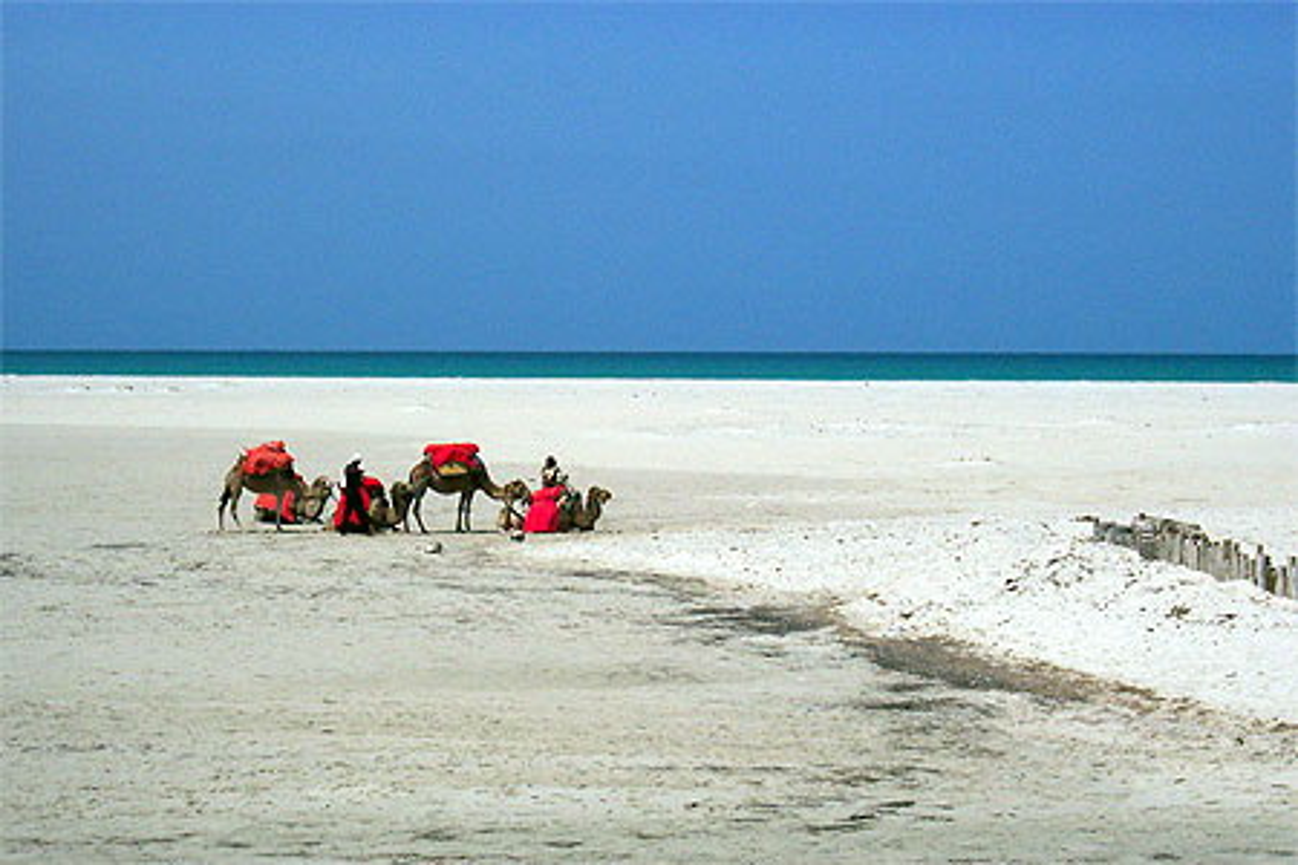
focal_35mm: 101
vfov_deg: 13.6
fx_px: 3641
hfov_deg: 20.2
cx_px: 649
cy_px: 432
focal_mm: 21.3
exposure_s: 1/1000
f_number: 8
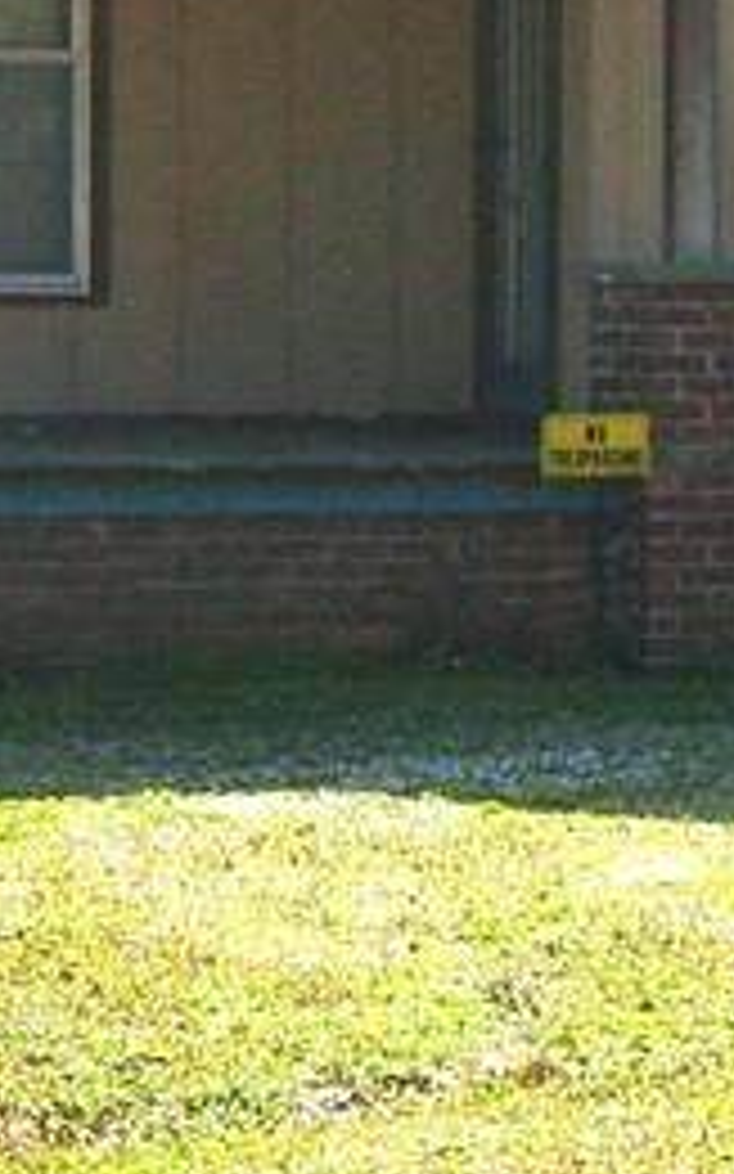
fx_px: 5732
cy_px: 166
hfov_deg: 7.3
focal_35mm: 179
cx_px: 171
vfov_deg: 11.6
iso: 50
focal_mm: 7.2
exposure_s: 1/750
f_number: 3
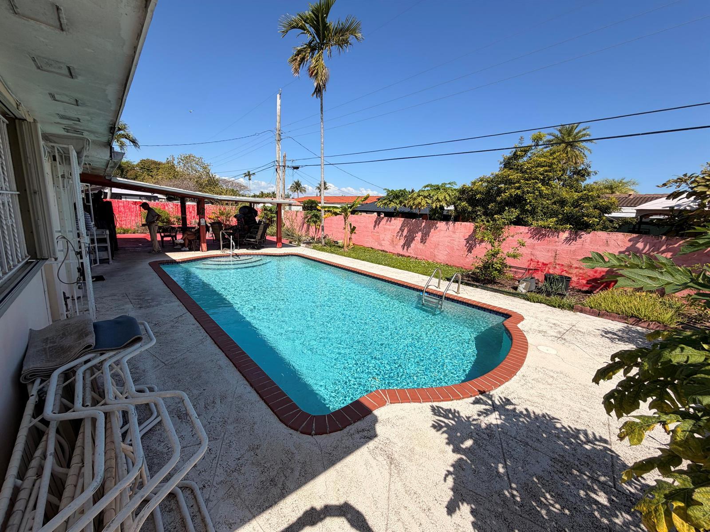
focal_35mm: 14
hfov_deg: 102.1
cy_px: 266
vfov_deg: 85.7
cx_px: 355
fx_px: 287
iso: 20
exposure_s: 1/1017
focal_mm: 2.22
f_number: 2.2
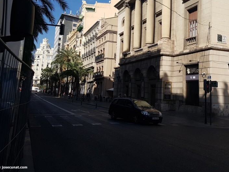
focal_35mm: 38
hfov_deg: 47.8
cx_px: 161
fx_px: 251
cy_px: 50
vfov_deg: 37.1
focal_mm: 4.2
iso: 50
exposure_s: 1/3672
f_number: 1.7
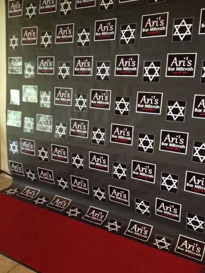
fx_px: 276
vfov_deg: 52.6
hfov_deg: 40.7
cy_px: 136
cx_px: 102
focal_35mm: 35
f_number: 2.4
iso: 800
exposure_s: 1/15
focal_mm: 4.28
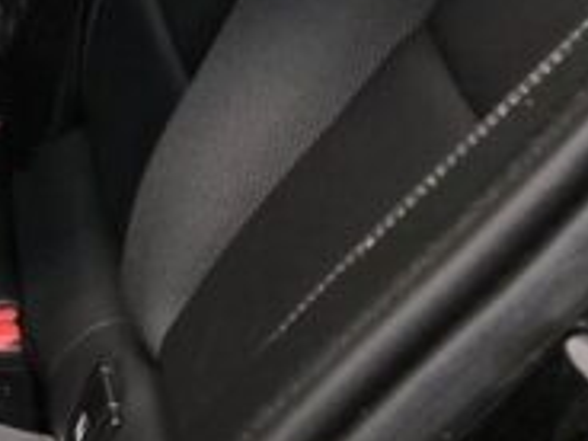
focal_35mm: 128
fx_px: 2174
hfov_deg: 12.7
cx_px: -729
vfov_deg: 11.2
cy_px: -185
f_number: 1.8
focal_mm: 5.4
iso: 500
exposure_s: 1/100
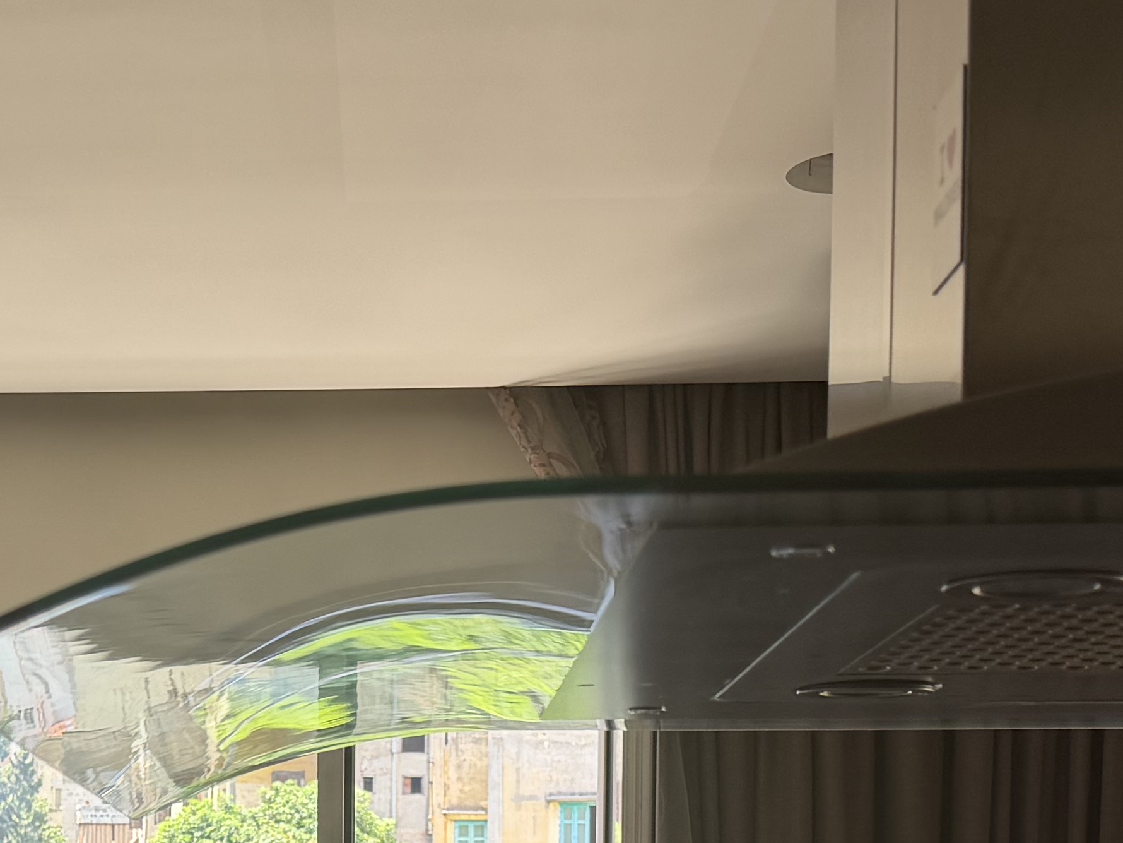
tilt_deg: -0.7
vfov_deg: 18.1
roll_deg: -0.1
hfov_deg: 24.8
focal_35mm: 77
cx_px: 197
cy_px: 1035
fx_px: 2498
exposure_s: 1/160
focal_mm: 6.76
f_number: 1.78
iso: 64
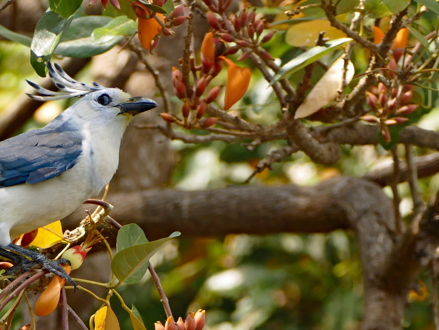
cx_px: 20
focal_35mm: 850
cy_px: 269
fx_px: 10780
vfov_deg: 1.7
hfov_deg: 2.3
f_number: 4
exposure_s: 1/500
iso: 200
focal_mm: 145.95
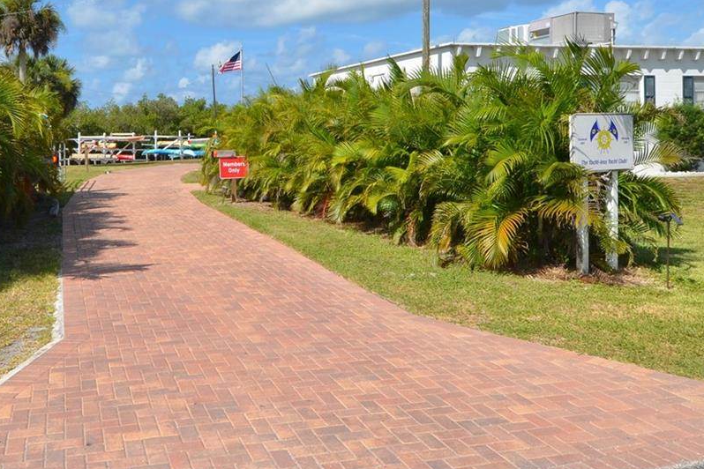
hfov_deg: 51.8
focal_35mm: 36
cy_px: 127
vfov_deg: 36.2
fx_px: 704
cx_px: 217
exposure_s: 1/250
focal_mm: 12
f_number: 10
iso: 100
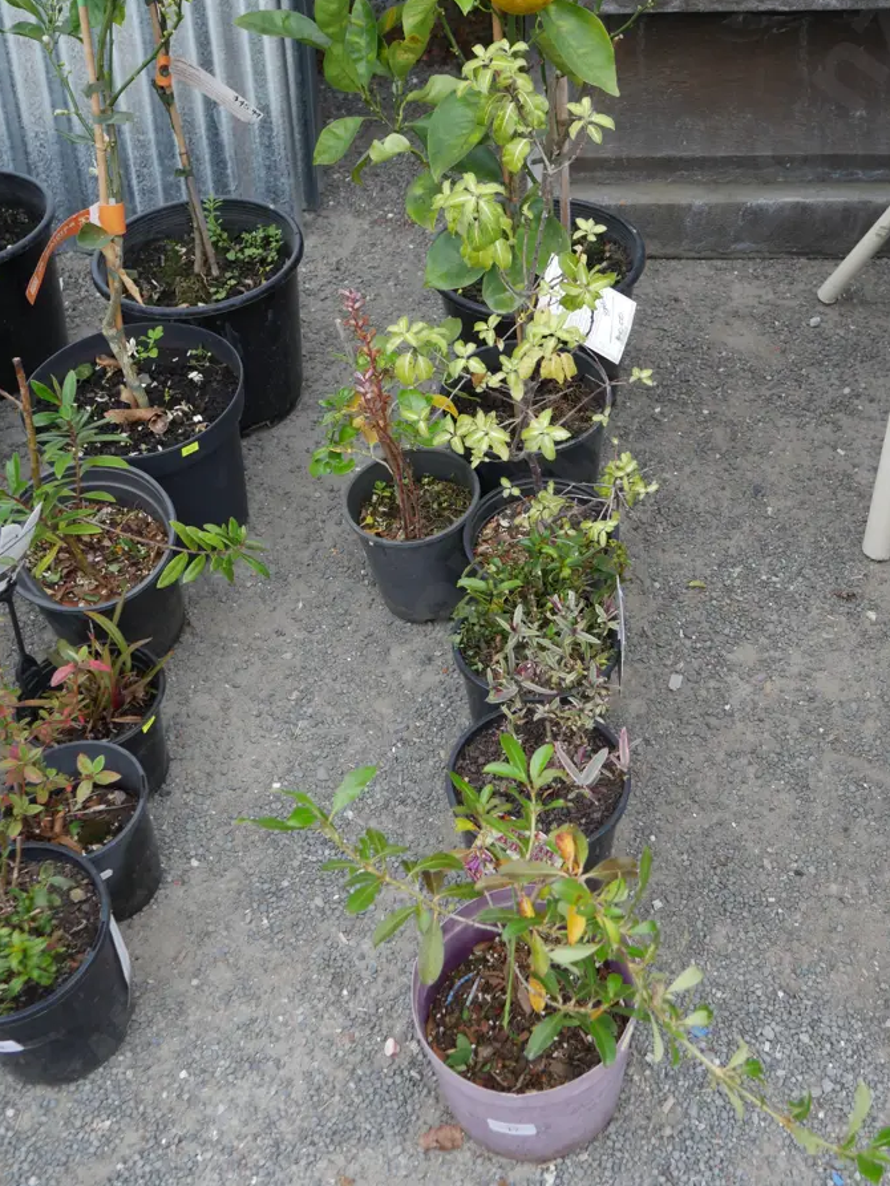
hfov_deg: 36.8
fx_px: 1337
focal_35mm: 39
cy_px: 549
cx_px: 493
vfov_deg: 47.8
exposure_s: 1/200
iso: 200
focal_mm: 17
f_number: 4
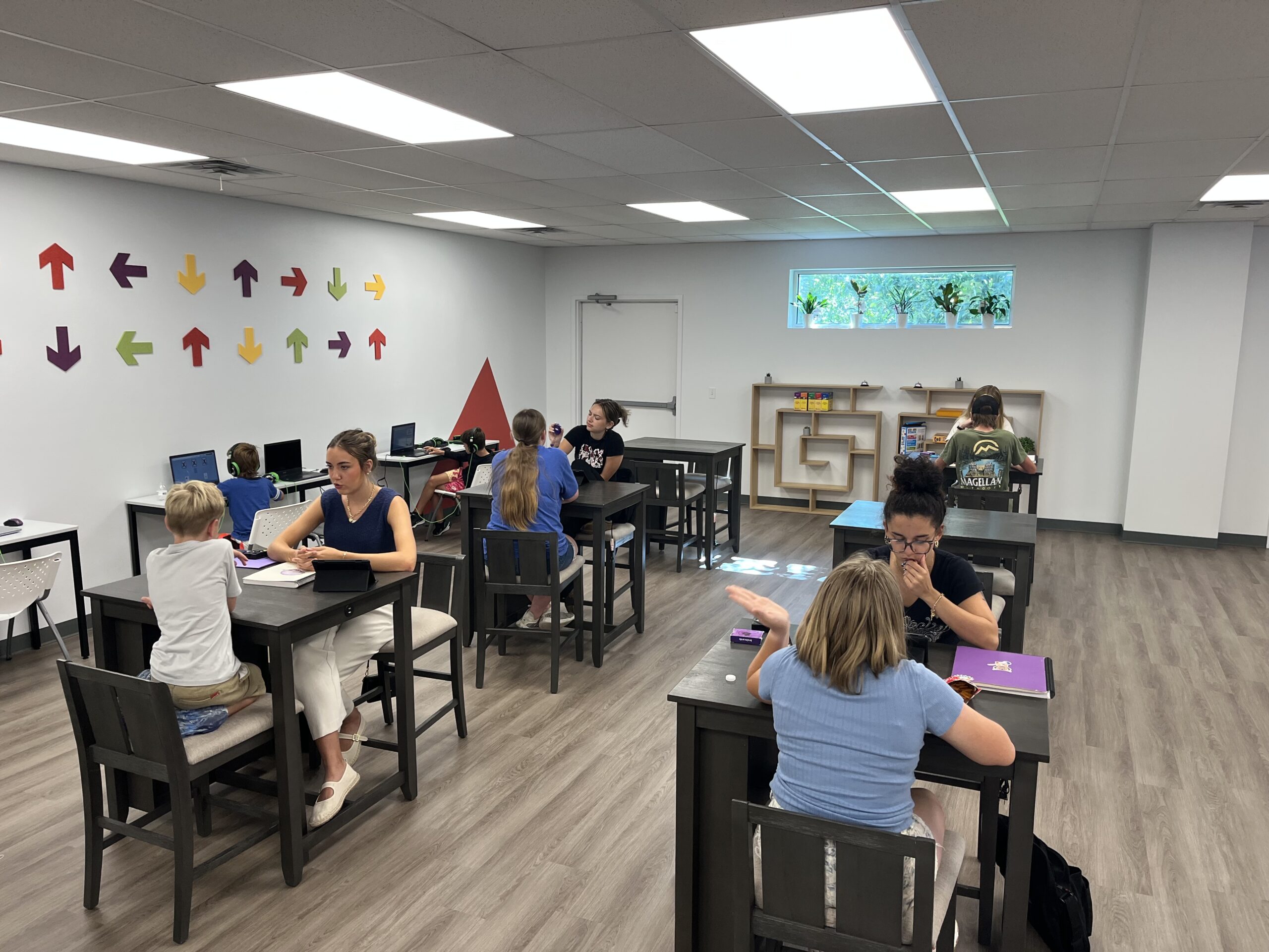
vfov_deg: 53.1
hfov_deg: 67.3
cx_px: 634
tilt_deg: -9.3
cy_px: 476
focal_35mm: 26
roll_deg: -1.3
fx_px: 953
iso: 100
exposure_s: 1/120
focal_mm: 5.1
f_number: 1.6
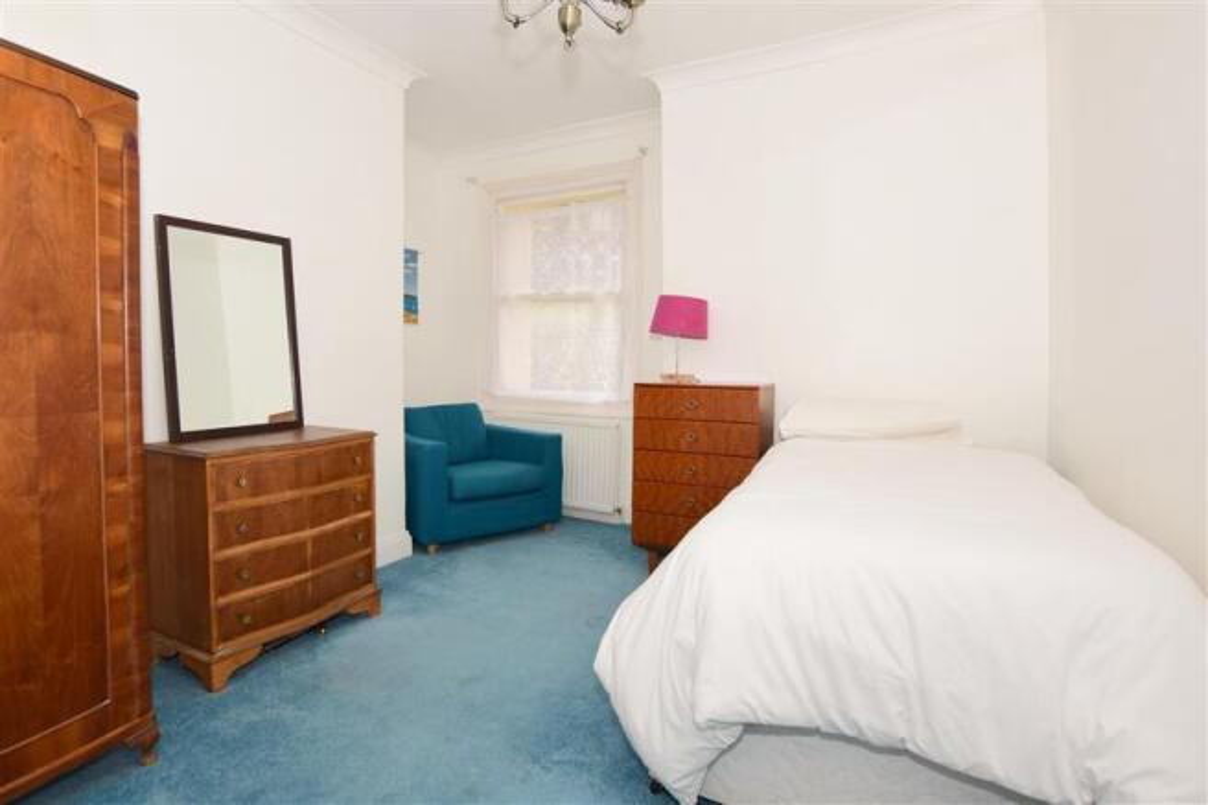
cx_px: 604
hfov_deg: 100.4
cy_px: 402
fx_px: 503
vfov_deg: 77.3
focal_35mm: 15
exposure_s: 1/60
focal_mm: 10
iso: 400
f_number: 5.6
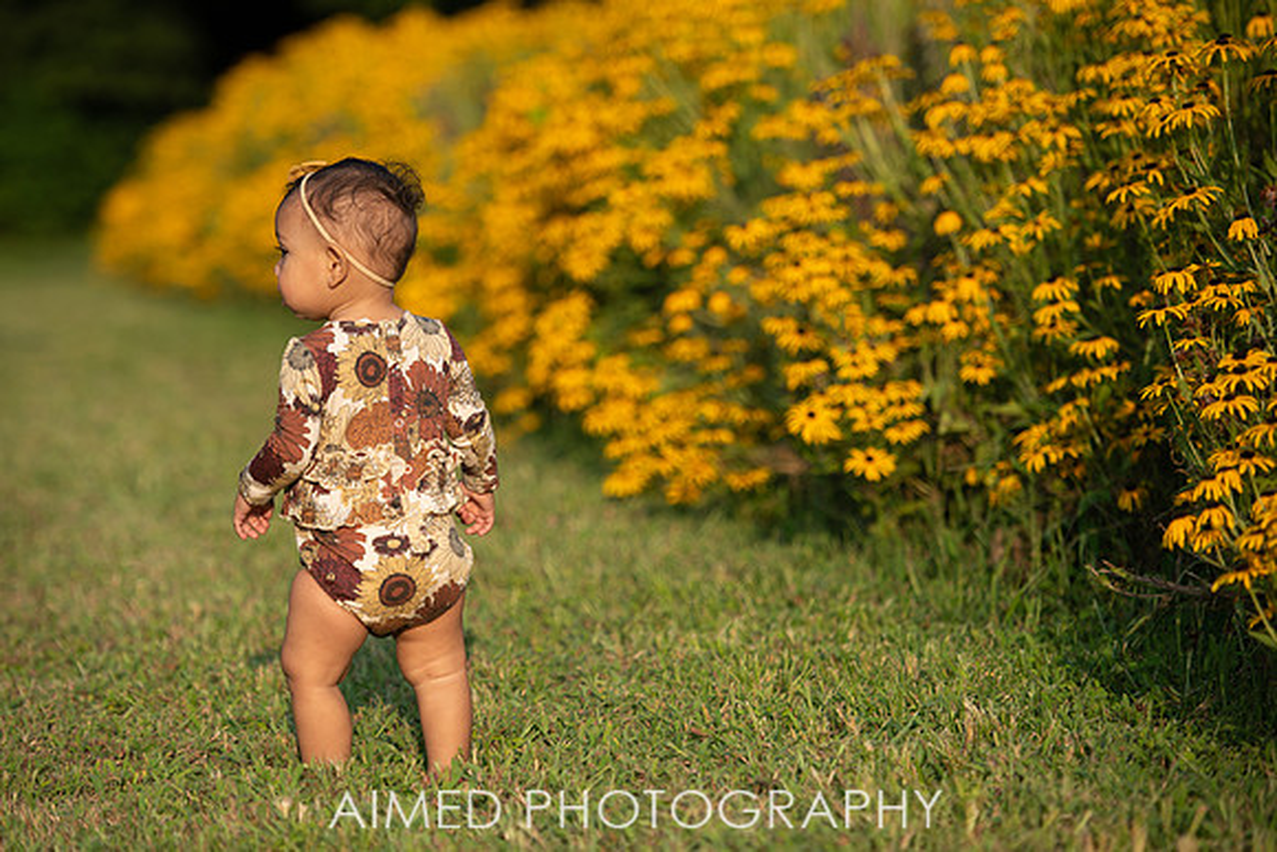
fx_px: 5600
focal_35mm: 158
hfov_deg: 13.0
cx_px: 582
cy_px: 430
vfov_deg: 8.7
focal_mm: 145
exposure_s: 1/640
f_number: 2.8
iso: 64
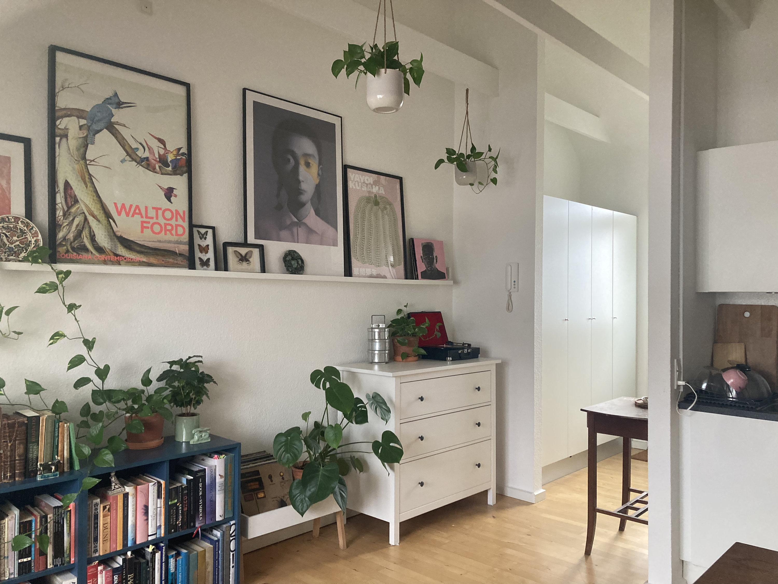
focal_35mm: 28
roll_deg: -0.6
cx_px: 389
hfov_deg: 63.4
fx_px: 629
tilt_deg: +0.2
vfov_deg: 49.7
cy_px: 292
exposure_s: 1/60
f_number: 1.8
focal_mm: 3.99
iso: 250
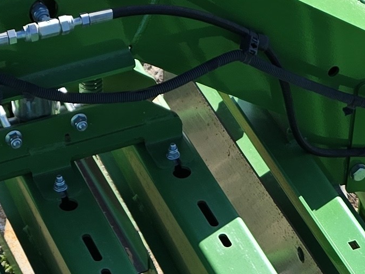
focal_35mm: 135
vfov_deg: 10.1
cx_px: 139
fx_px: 1424
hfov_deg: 14.6
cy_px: 563
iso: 12
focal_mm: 6.3
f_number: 1.7
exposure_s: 1/353
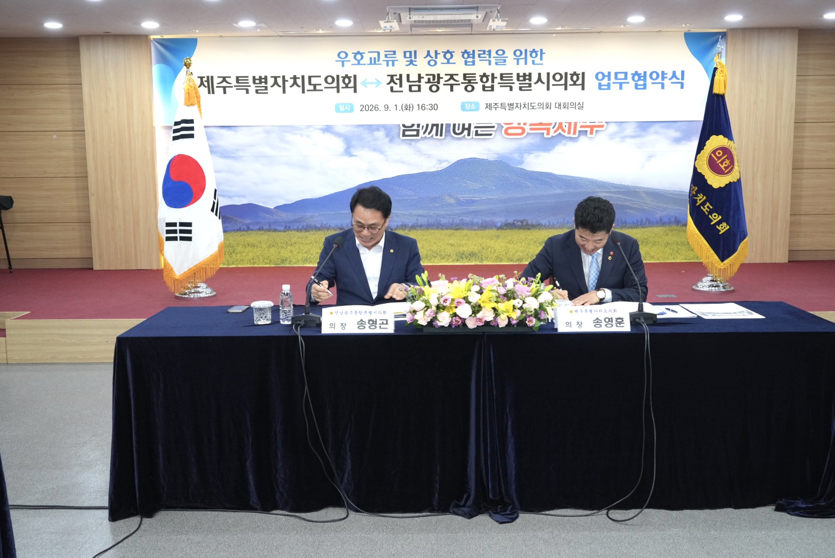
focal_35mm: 38
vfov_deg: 35.1
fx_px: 882
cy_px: 279
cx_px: 418
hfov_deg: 50.7
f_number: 7.1
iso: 2500
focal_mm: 38
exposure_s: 1/80
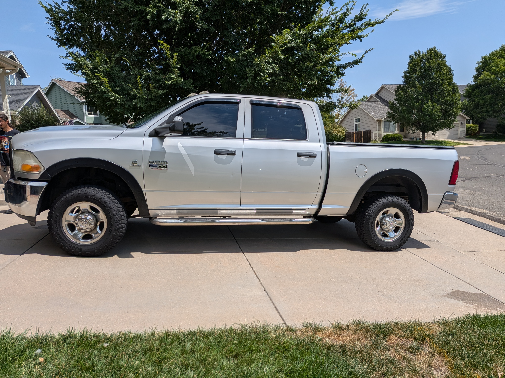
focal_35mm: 24
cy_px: 189
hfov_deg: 71.6
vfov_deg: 56.8
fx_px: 350
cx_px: 252
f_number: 1.7
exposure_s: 1/17544
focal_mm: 4.53
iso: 27
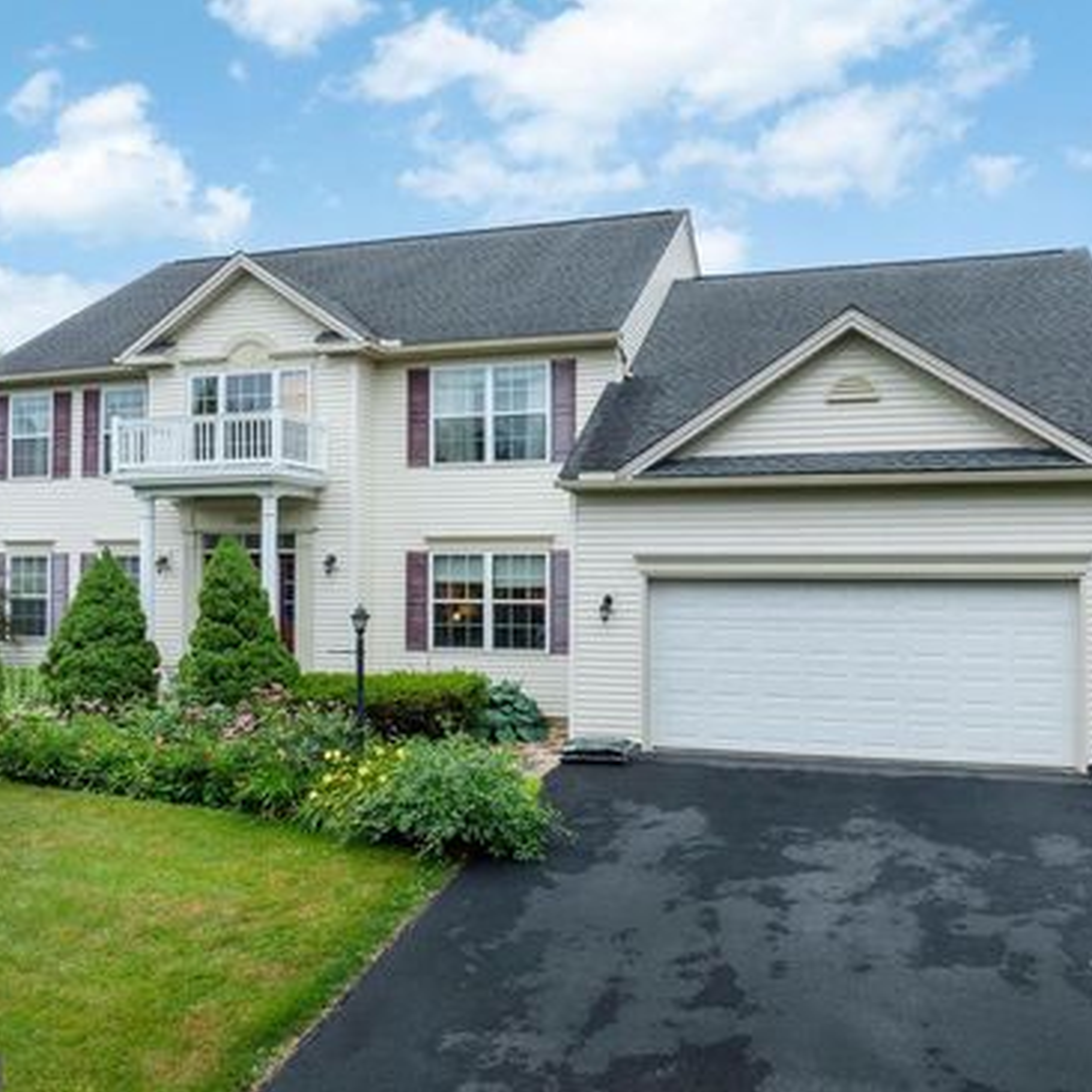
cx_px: 567
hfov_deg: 55.6
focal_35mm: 29
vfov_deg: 55.6
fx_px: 1035
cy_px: 556
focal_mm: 12.29
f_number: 7.1
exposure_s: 1/200
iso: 100
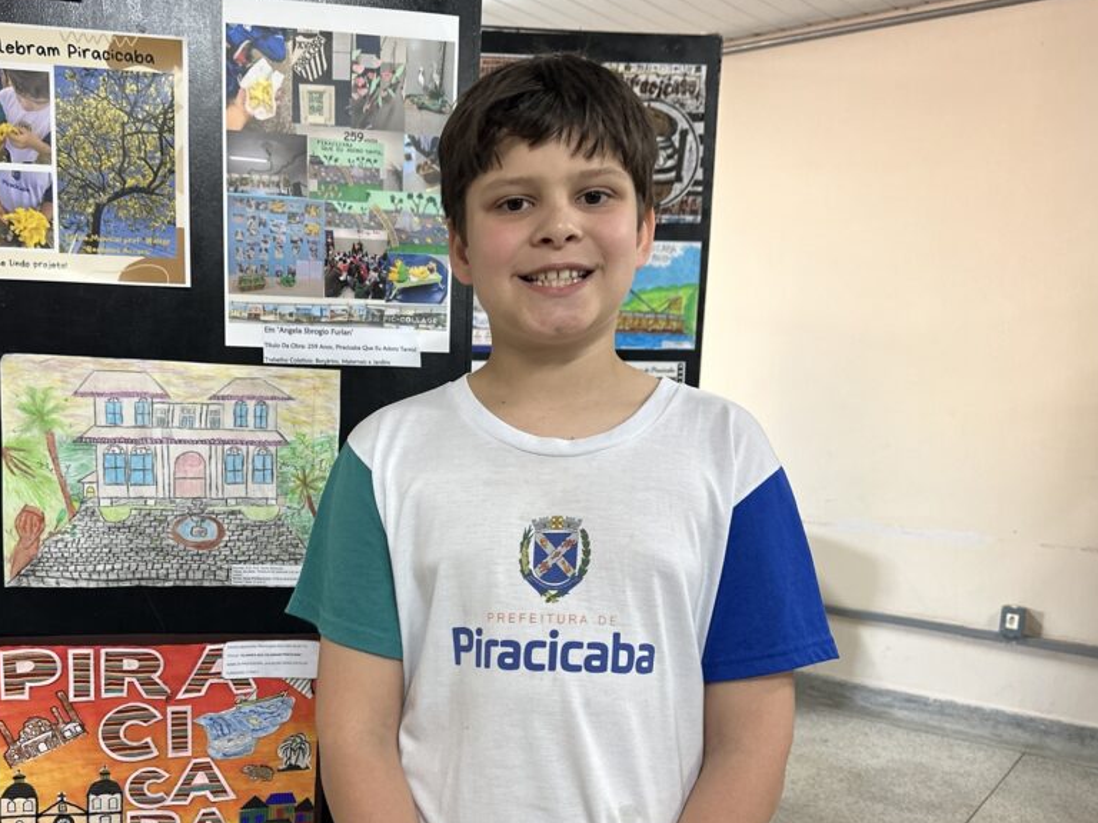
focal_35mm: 32
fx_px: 1015
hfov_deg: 56.3
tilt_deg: -8.1
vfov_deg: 43.8
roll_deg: -1.1
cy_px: 516
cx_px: 426
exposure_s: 1/60
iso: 250
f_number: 1.78
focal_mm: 6.86
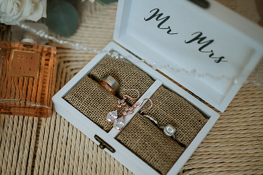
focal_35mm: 45
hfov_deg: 43.5
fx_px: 329
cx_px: 116
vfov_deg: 29.8
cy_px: 106
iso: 640
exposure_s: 1/200
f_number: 1.8
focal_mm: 35
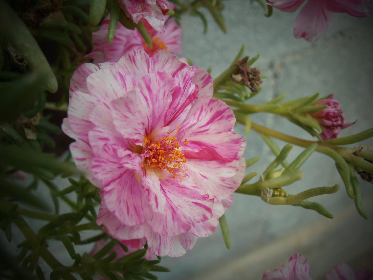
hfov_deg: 50.1
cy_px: 140
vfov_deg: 38.7
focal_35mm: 37
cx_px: 186
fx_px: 399
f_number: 3.9
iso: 80
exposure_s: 1/125
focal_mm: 6.61
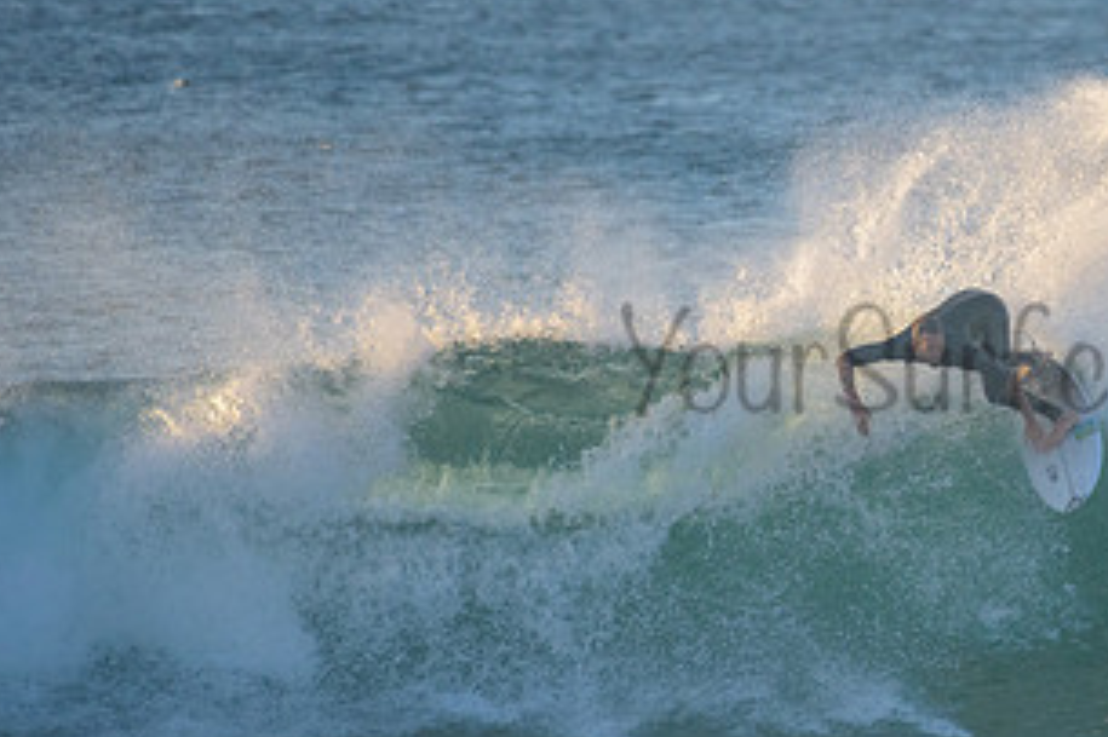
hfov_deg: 2.2
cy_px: 329
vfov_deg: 1.4
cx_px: 995
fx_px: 29283
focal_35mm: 952
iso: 1600
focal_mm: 500
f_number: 5.6
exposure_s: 1/2500
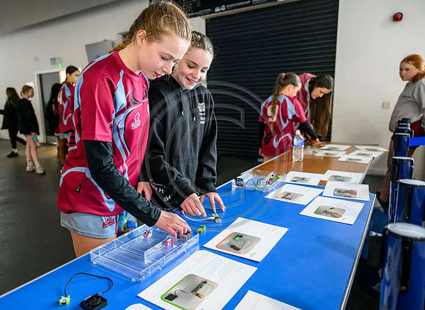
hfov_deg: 68.7
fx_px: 310
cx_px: 193
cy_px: 155
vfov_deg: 53.1
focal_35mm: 25
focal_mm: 24
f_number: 3.2
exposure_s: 1/640
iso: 12800
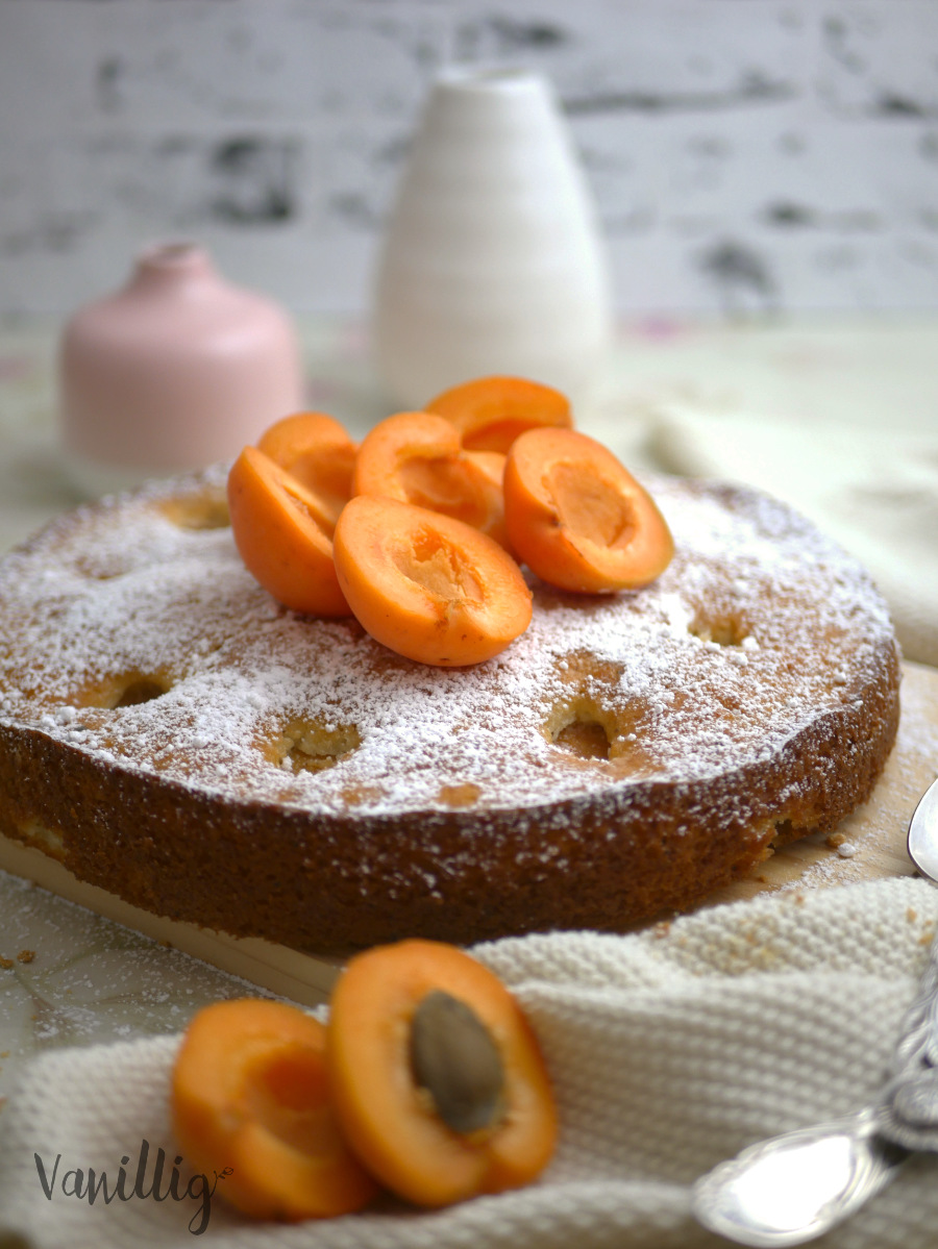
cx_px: 469
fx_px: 1806
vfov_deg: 38.2
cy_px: 624
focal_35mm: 50
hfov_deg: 29.1
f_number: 1.7
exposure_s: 1/200
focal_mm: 25
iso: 200
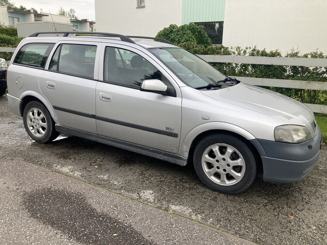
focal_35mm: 28
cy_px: 122
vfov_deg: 49.7
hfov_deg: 63.4
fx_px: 265
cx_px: 164
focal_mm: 3.99
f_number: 1.8
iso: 20
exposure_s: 1/216
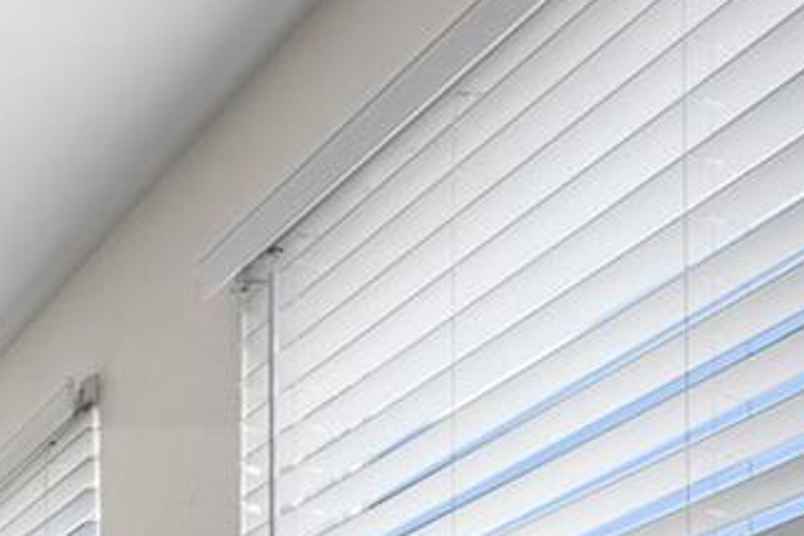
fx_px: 1764
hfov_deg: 19.8
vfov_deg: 14.5
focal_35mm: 79
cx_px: -591
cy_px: 1052
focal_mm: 16
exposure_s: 1/5
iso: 200
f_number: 8
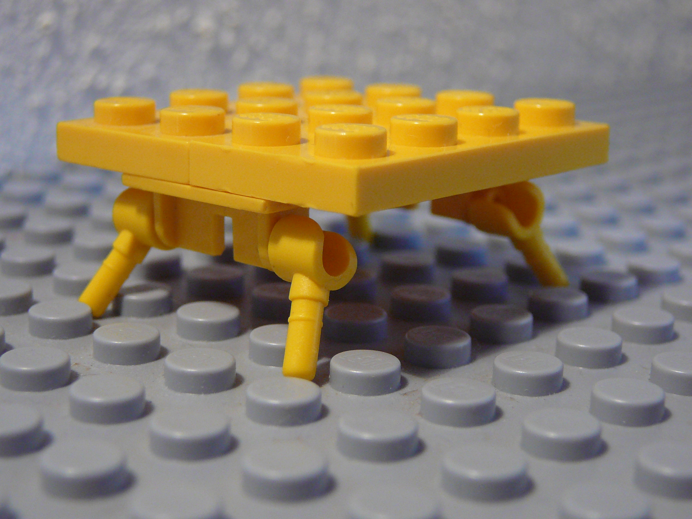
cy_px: 260
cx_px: 346
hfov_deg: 31.7
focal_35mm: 61
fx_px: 1219
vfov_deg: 24.0
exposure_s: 1/30
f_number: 3.6
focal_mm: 9.1
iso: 200
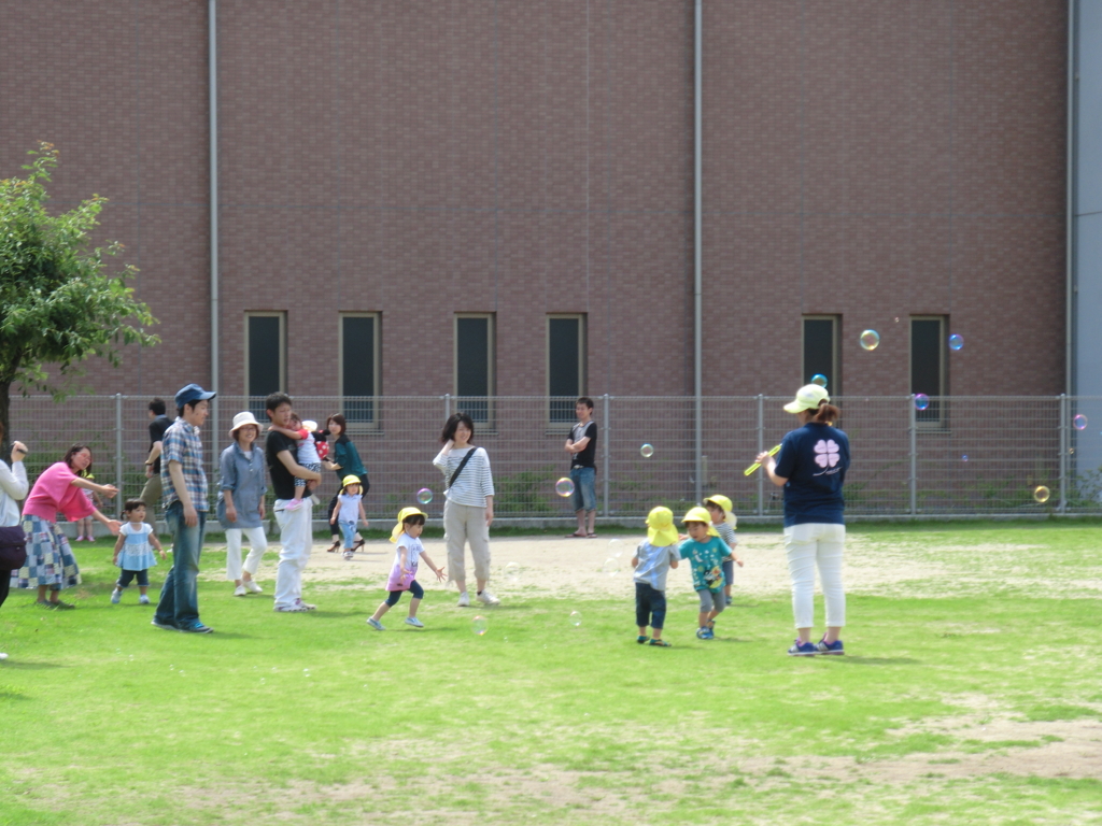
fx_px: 3438
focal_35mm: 108
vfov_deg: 13.7
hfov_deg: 18.2
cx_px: 551
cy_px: 413
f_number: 4.4
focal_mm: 19.1
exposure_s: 1/250
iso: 100
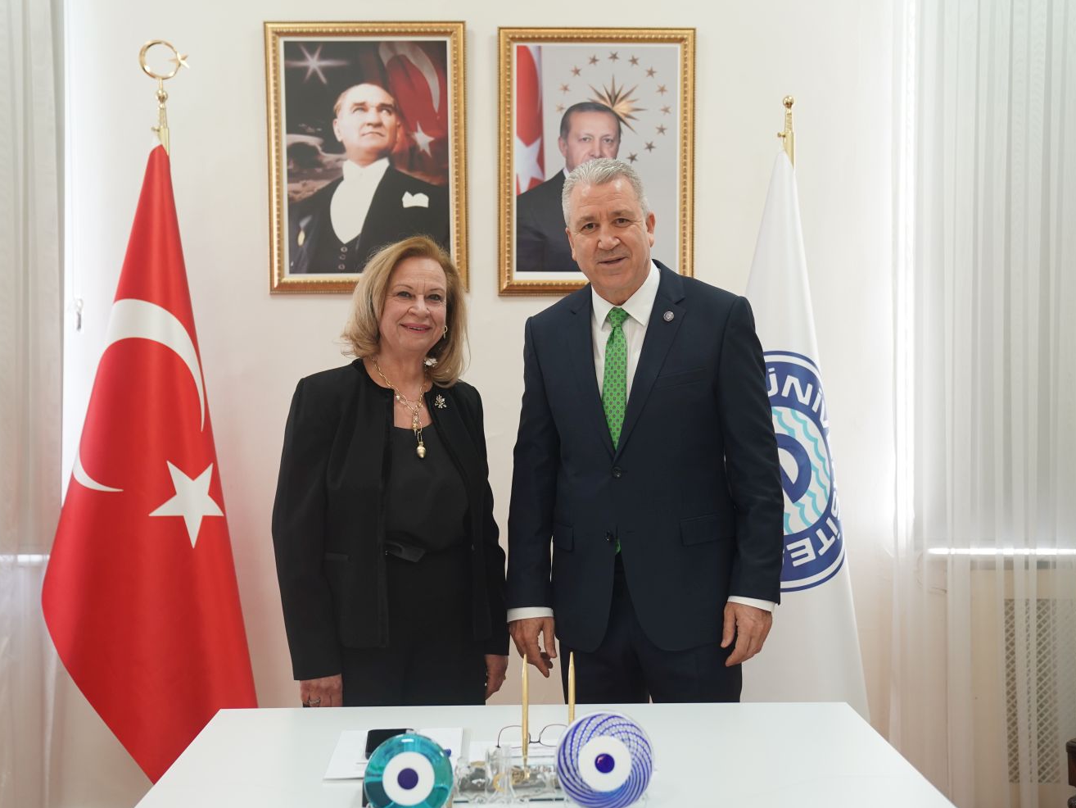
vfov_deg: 32.2
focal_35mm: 45
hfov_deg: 42.1
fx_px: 1399
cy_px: 408
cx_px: 554
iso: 1000
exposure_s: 1/100
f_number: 3.2
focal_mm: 41
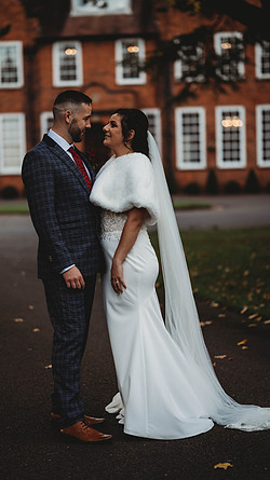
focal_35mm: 90
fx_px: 1147
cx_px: 110
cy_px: 239
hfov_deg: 13.4
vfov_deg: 23.7
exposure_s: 1/500
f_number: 1.8
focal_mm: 85
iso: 100
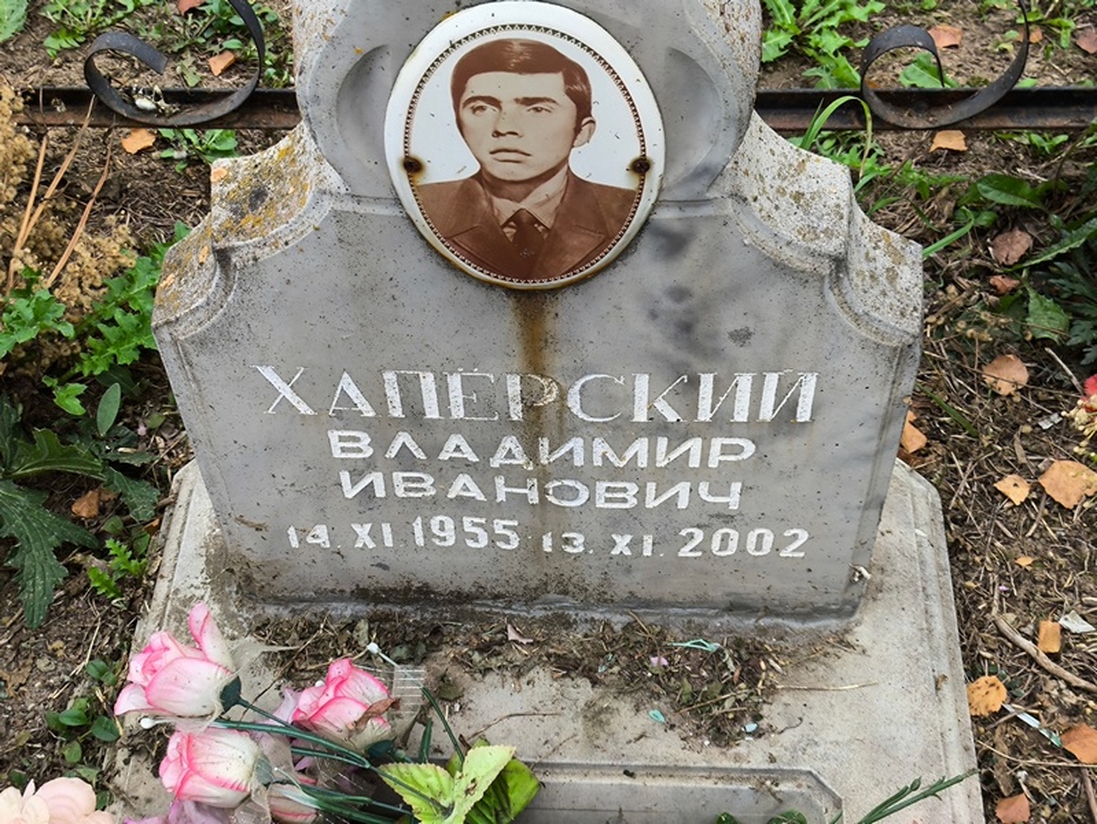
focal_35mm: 50
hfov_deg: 38.2
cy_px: 412
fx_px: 1585
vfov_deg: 29.1
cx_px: 548
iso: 50
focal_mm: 4.71
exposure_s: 1/201
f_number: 1.7
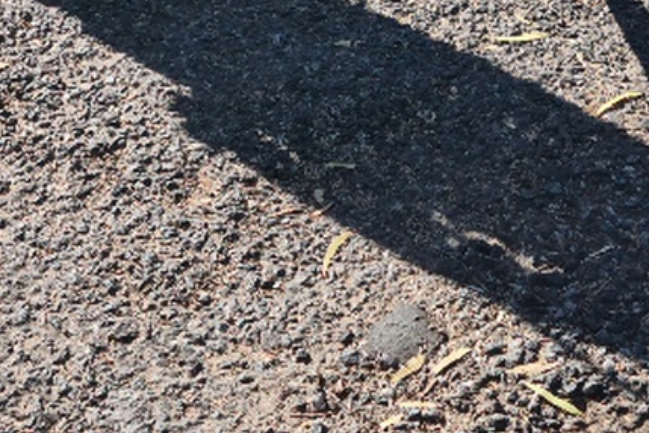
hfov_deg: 16.9
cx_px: 406
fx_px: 2181
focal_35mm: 121
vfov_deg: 10.6
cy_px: -347
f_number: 2
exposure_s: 1/526
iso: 25
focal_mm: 5.9
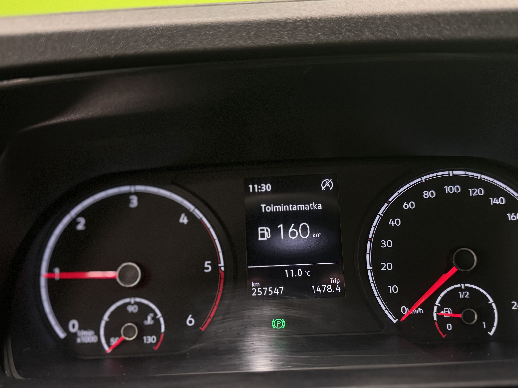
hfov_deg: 56.8
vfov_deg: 44.0
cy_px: 223
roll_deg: +2.7
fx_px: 479
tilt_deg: -16.9
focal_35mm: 32
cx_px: 268
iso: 500
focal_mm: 6.76
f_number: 1.78
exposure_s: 1/50
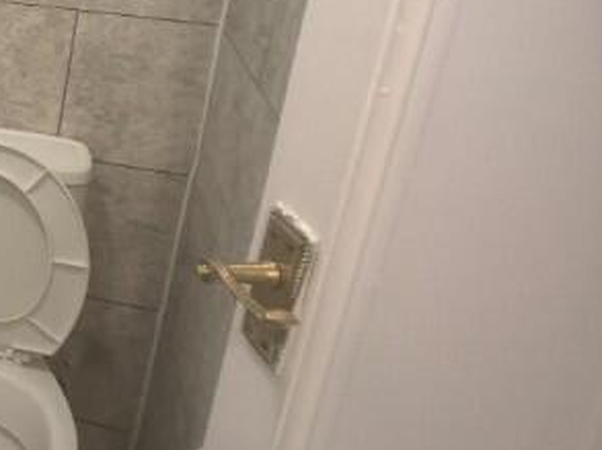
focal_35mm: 84
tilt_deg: -17.9
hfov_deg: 19.3
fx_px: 1459
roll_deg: +0.0
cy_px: 2
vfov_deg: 17.1
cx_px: -388
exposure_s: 1/50
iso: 250
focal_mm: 6.76
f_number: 1.78
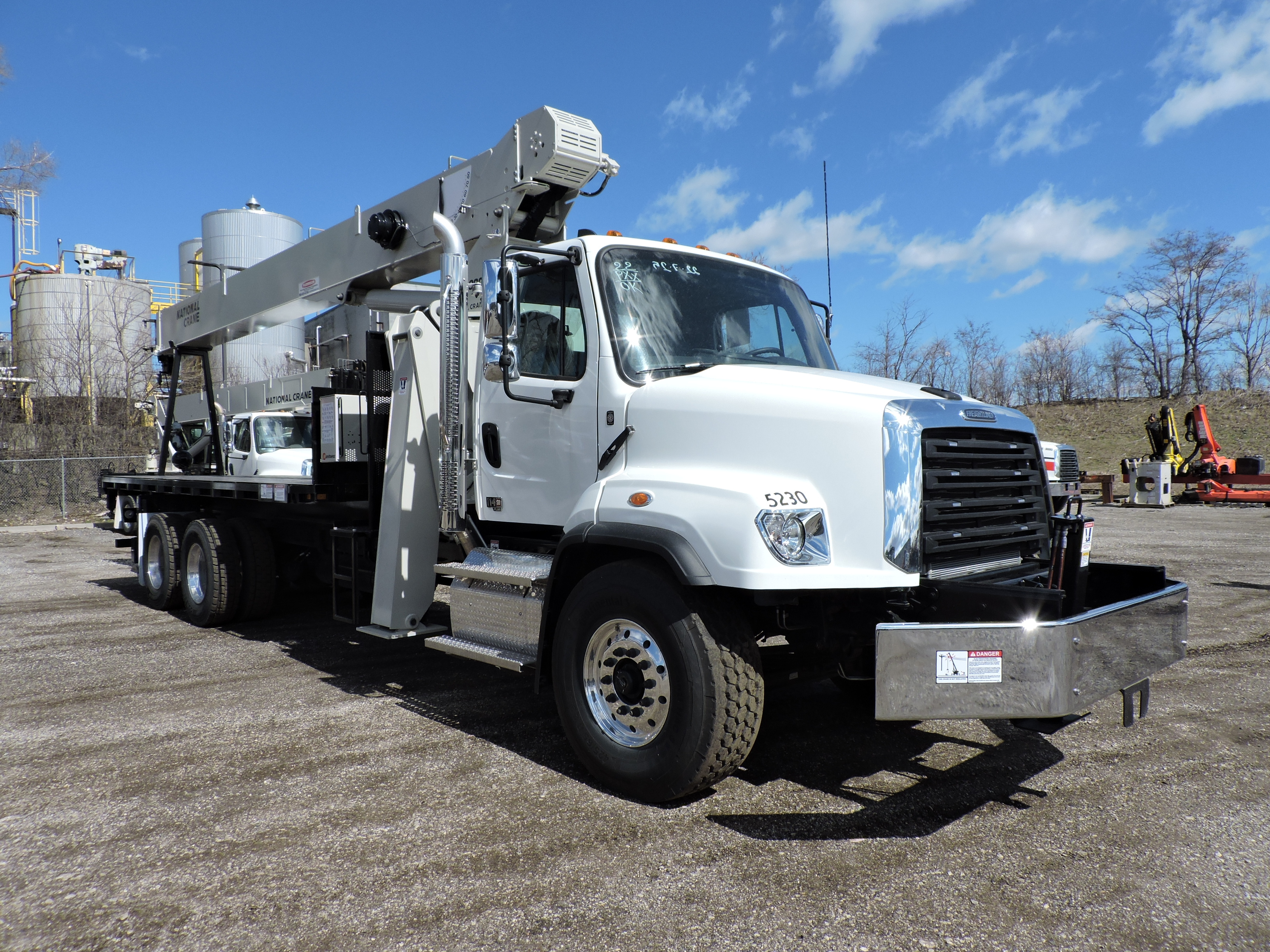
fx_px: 881
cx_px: 635
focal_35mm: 24
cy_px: 476
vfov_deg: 56.8
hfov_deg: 71.6
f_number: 3.7
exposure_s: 1/1250
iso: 100
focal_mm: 4.3
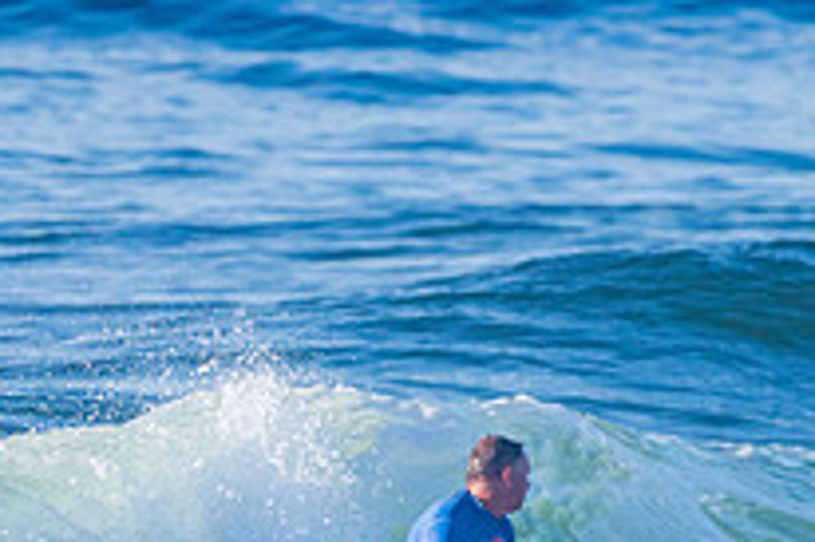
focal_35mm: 1410
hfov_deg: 1.5
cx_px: 301
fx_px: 31895
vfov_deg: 1.0
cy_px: 698
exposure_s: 1/2000
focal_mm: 500
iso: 280
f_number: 5.6
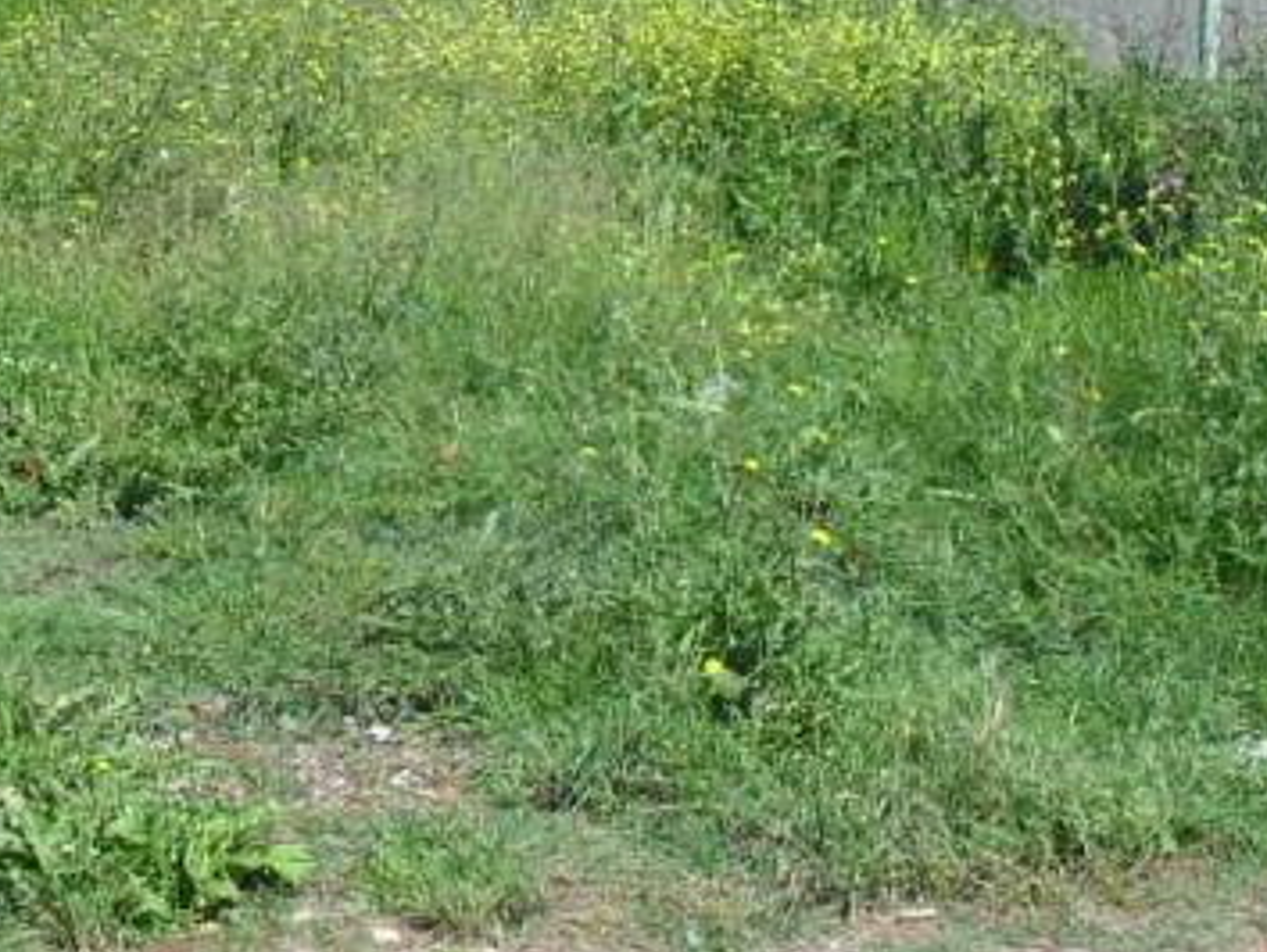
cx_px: 344
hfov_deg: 24.5
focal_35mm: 79
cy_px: 143
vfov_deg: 18.5
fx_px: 2893
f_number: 8.4
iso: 100
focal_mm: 6.3
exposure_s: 1/180
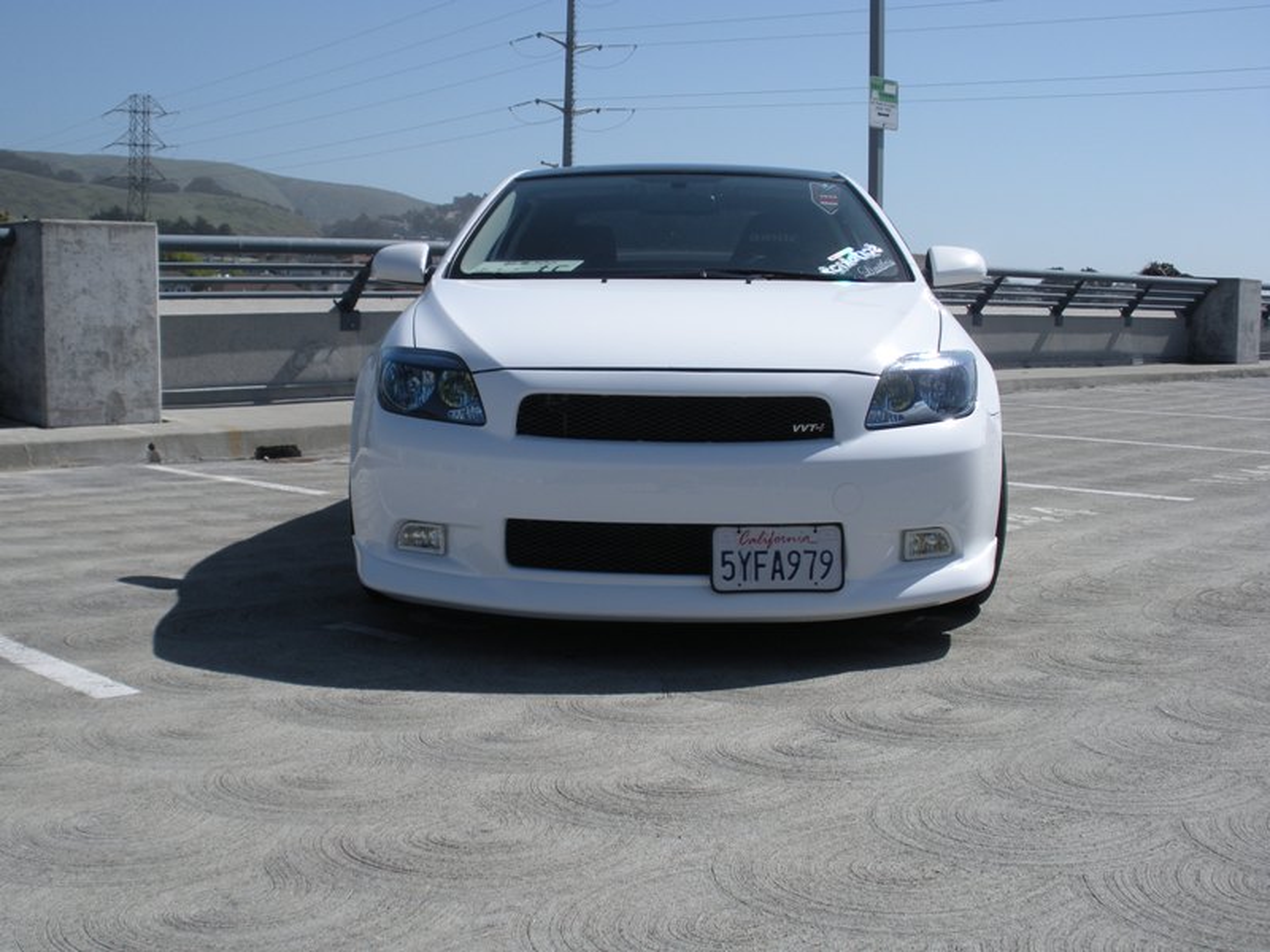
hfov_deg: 42.9
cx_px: 635
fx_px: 1614
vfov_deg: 32.9
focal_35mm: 44
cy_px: 476
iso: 64
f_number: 4
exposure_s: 1/833
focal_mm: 7.7
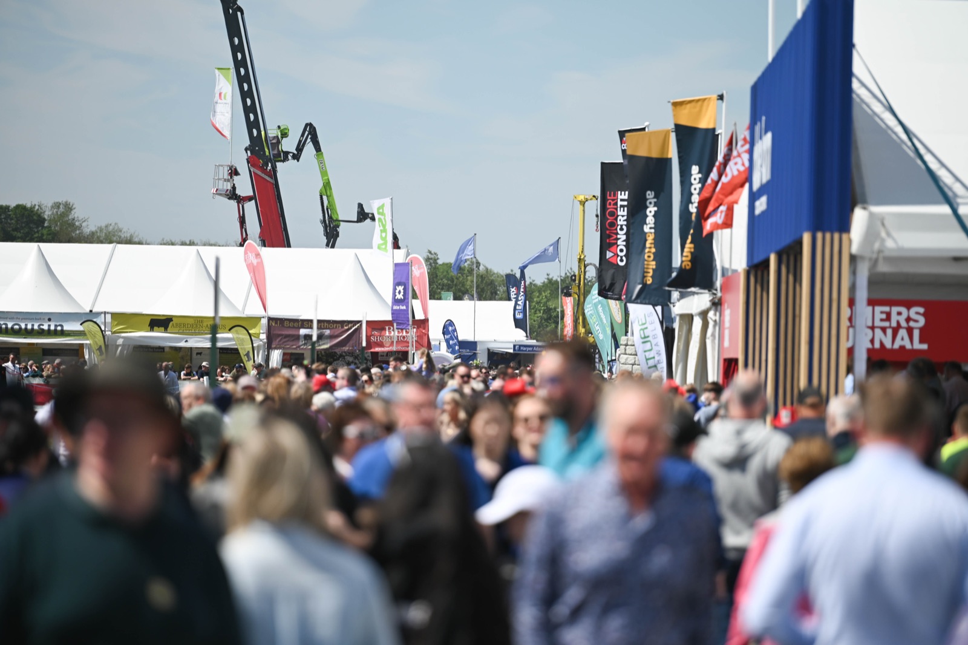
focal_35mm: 200
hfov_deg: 10.3
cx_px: 484
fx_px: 5376
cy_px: 322
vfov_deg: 6.9
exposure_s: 1/6400
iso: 200
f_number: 3.2
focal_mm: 200
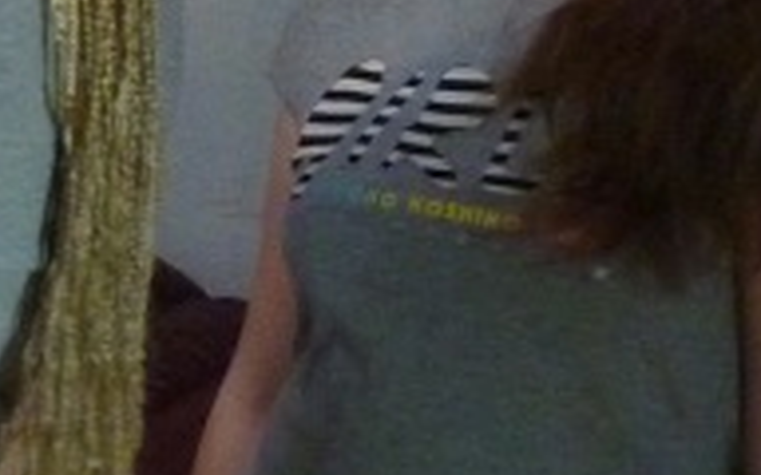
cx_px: -1058
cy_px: -166
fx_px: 3173
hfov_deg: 11.4
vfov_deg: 8.4
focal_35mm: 153
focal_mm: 4.8
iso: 400
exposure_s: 1/30
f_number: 3.2
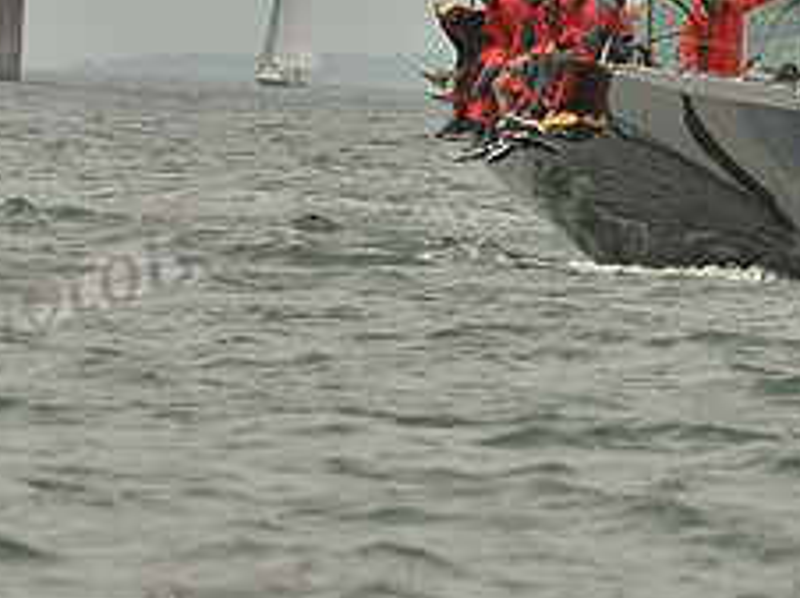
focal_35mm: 742
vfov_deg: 2.0
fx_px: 17130
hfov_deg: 2.7
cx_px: 602
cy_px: 30
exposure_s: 1/1000
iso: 280
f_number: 9
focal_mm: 300
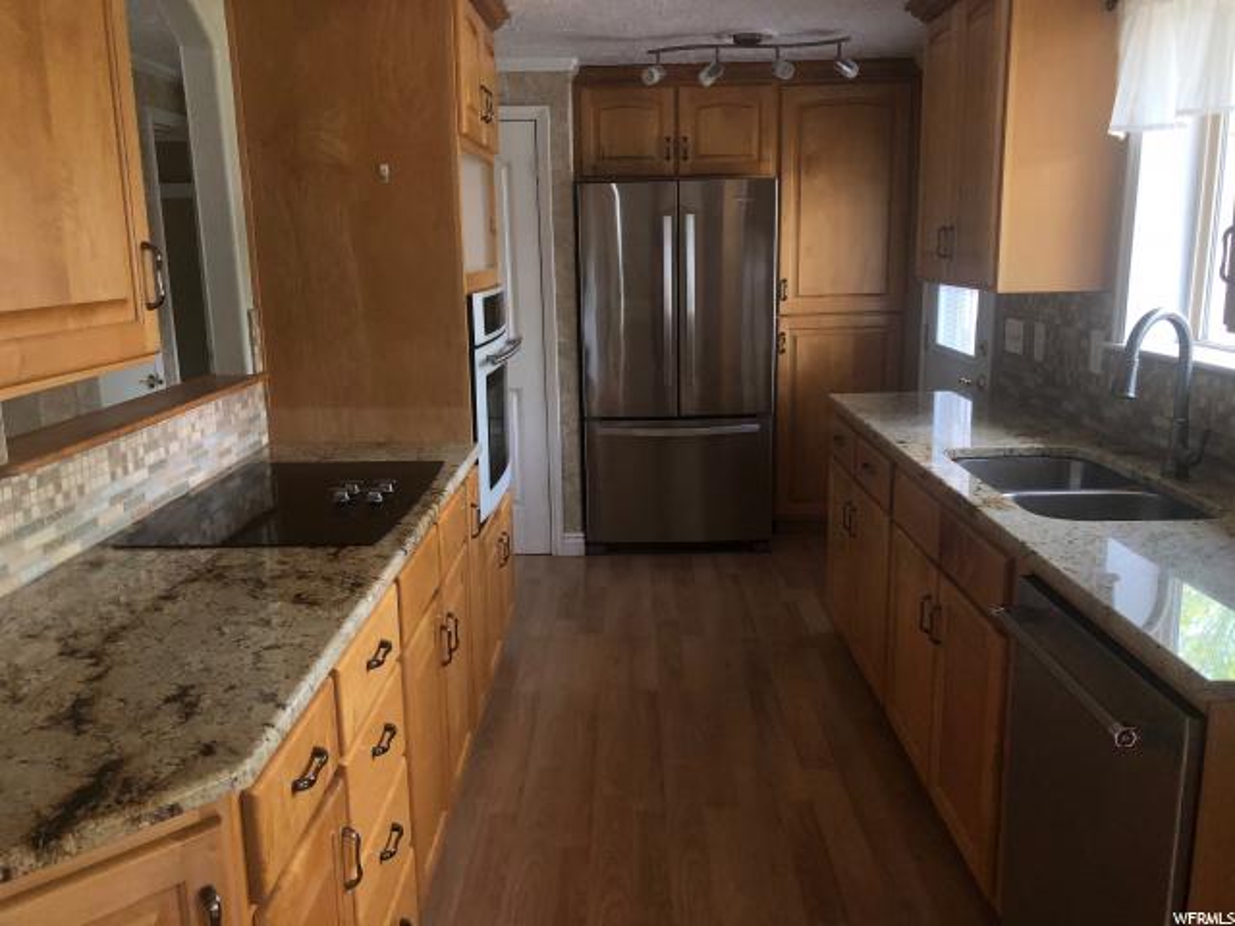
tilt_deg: -11.2
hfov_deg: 63.4
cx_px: 618
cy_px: 463
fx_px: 999
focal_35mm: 28
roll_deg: +1.9
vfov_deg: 49.7
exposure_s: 1/120
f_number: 1.8
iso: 64
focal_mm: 4
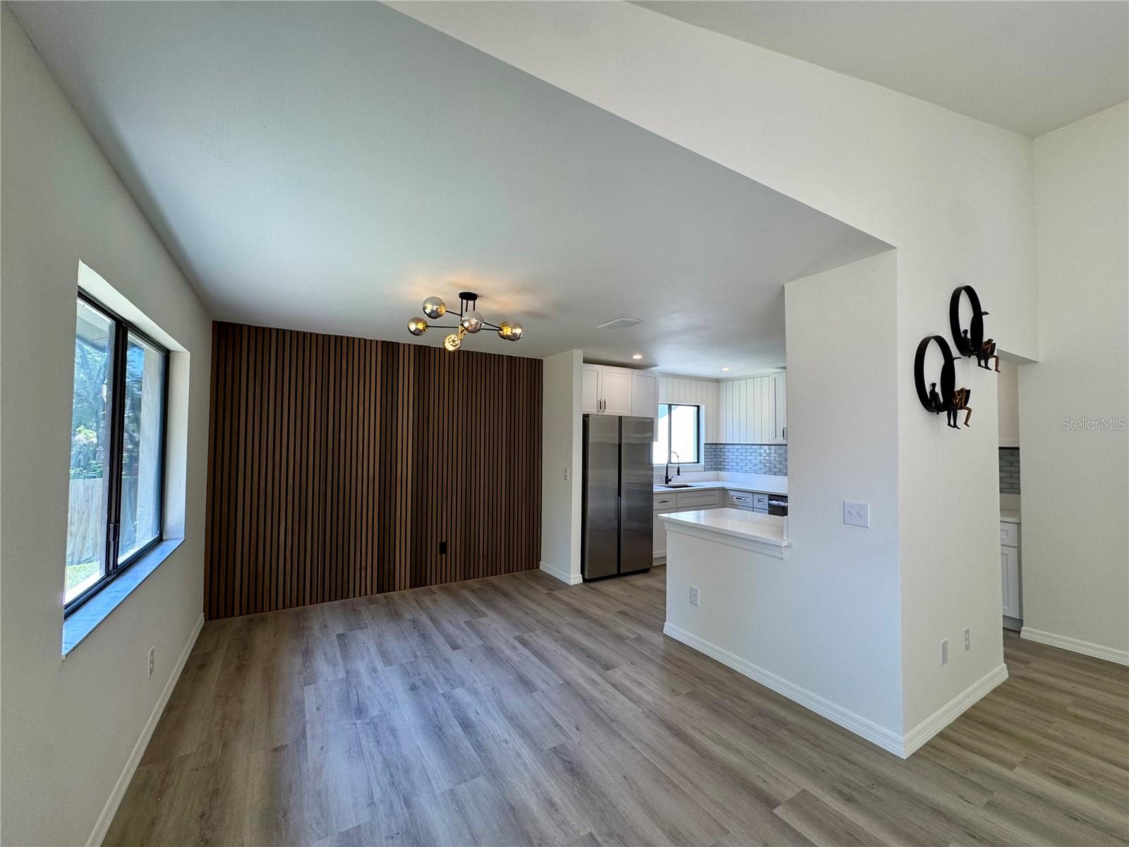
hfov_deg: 102.1
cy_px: 424
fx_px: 457
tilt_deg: +1.5
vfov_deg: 85.7
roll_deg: -0.7
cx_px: 564
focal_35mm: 14
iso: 80
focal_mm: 2.22
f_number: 2.2
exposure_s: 1/120
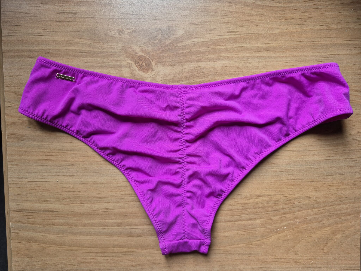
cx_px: 180
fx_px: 240
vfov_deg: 58.9
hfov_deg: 73.9
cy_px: 136
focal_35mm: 23
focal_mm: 5.4
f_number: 1.8
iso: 160
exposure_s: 1/182
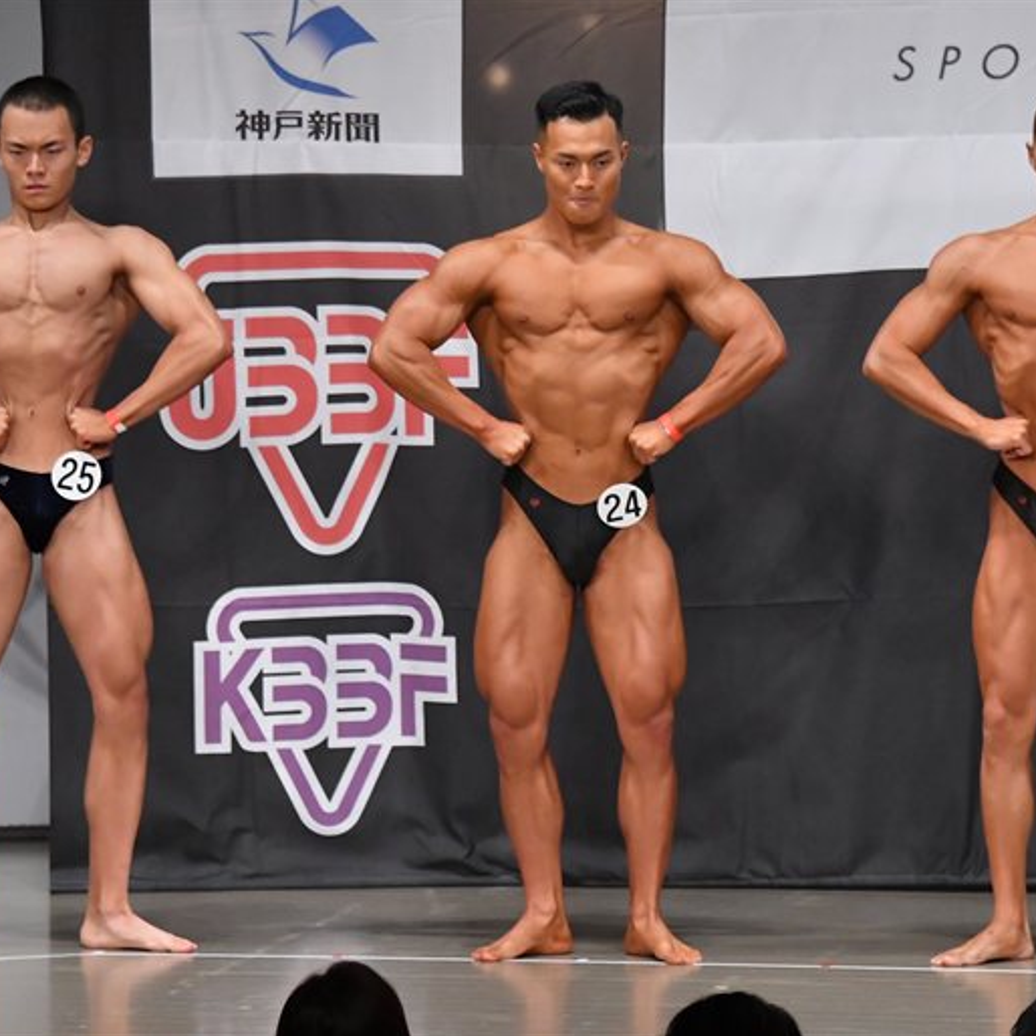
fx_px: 9413
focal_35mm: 278
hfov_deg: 6.3
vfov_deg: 6.3
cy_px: 518
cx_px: 533
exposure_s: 1/400
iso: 5000
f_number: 5.6
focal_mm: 145
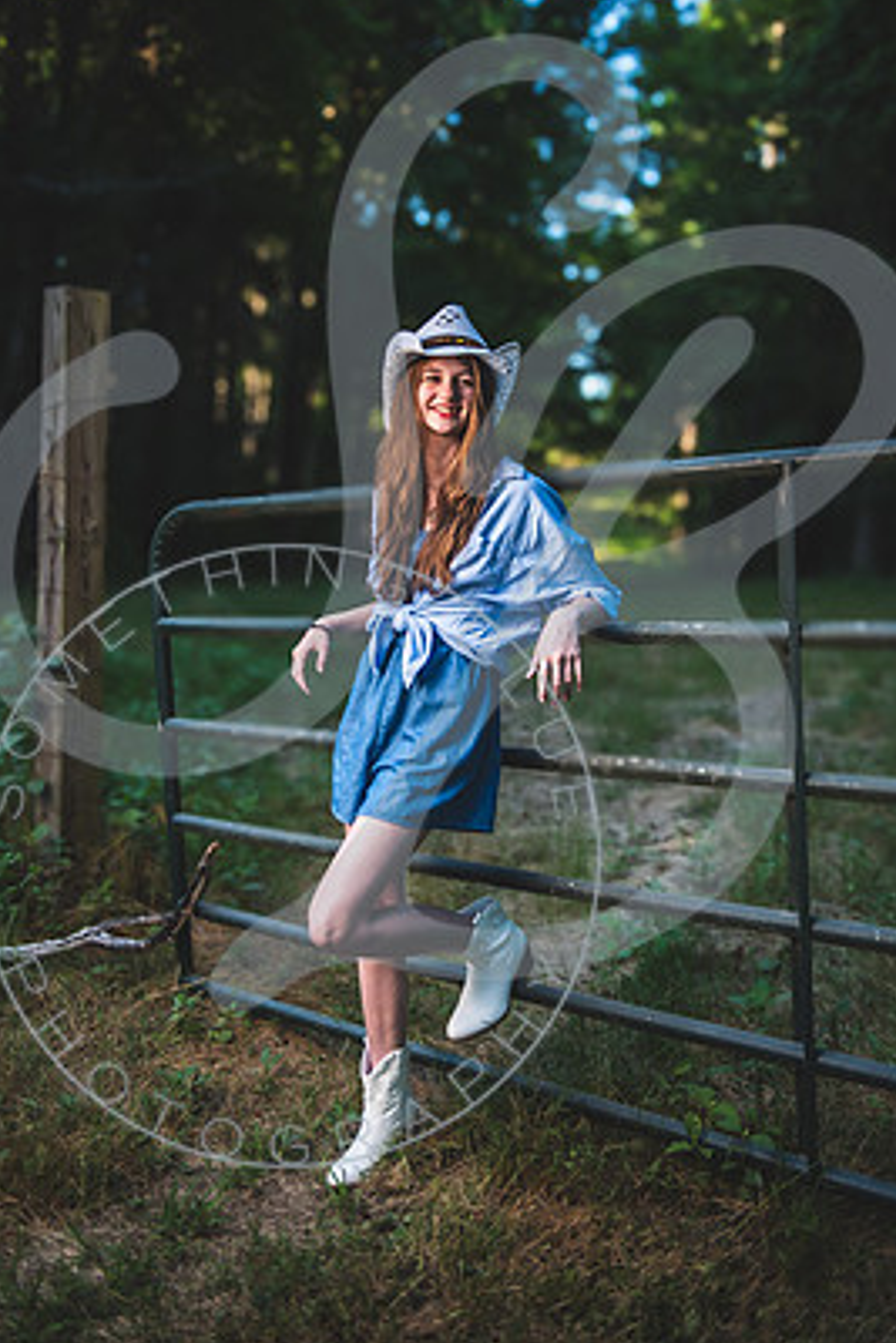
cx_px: 440
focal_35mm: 36
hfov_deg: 36.9
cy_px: 601
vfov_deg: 53.0
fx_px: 1343
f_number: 2.8
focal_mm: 32
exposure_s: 1/320
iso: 100
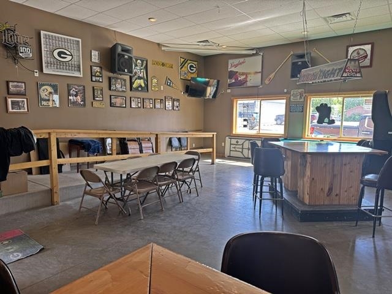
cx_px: 196
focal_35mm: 24
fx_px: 272
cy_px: 147
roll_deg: -0.2
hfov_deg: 71.6
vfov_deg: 56.8
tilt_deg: -8.3
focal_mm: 6.76
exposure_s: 1/60
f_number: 1.78
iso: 125
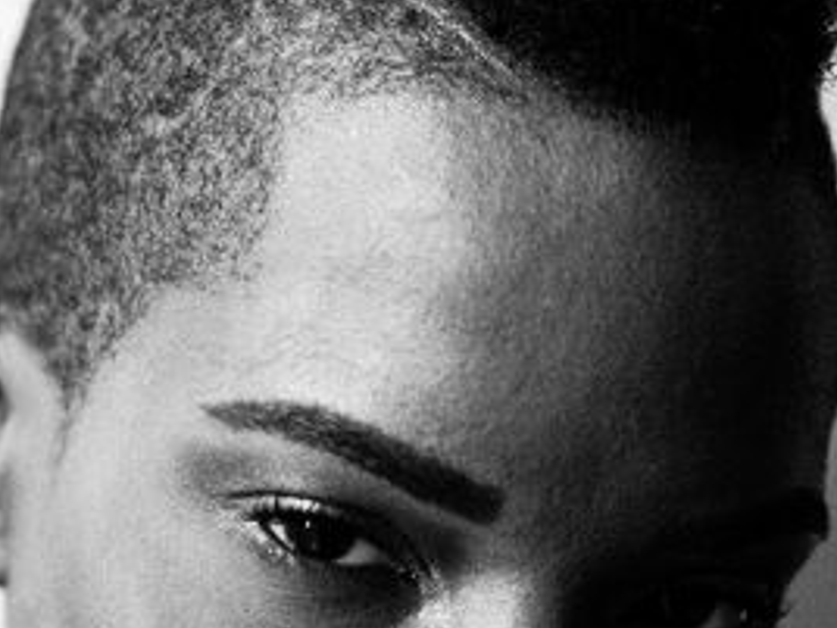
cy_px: 697
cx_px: 323
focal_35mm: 186
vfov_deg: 7.9
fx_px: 4497
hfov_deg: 10.6
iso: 1600
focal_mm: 55
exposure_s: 1/100
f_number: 2
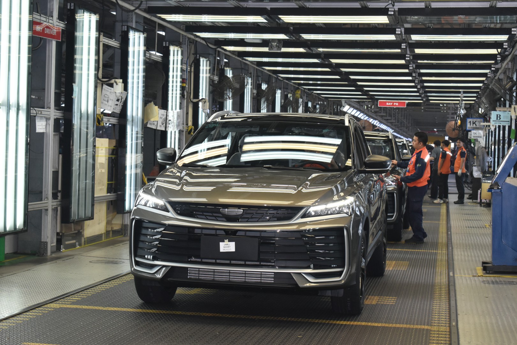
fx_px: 991
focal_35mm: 69
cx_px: 258
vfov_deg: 19.7
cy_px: 172
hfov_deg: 29.2
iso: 1250
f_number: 10
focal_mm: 46
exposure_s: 1/80
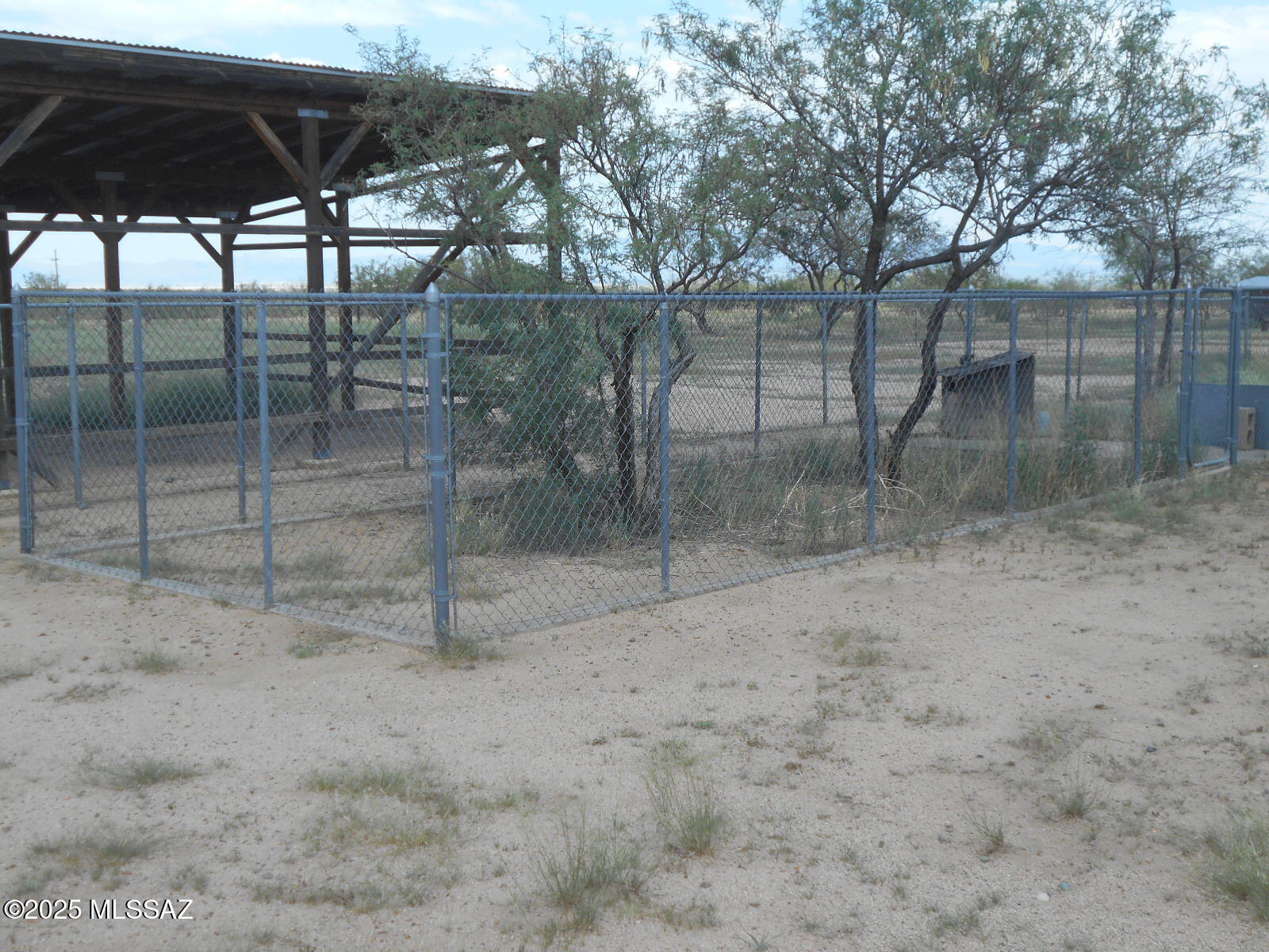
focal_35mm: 43
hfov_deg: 43.9
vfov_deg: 33.6
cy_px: 476
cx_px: 634
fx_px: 1576
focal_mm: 7.7
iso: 80
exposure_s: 1/500
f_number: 4.2
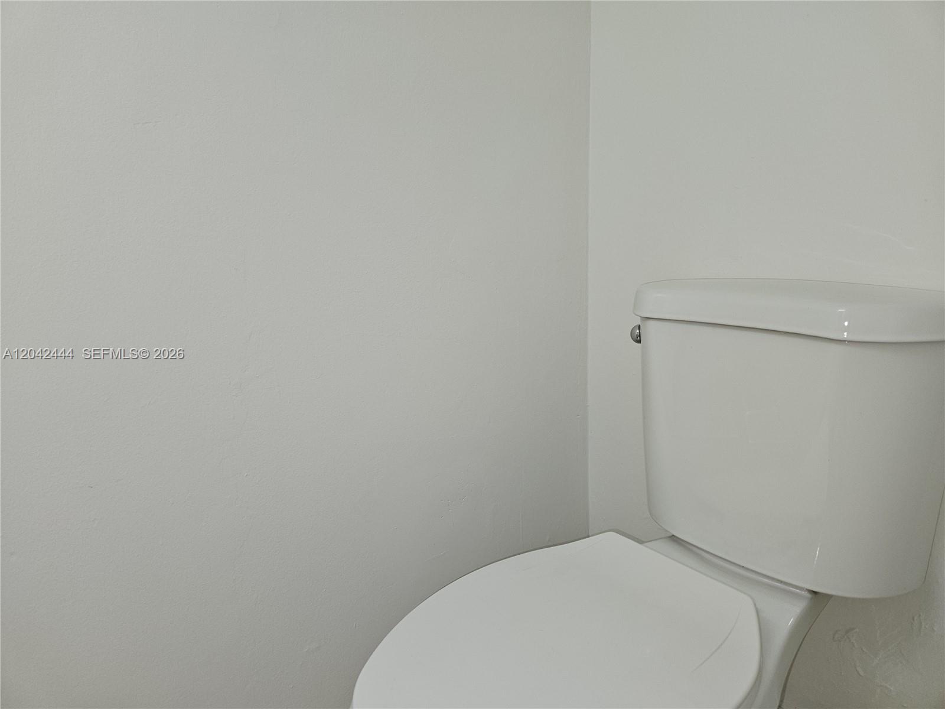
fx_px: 628
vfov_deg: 58.9
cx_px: 472
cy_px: 354
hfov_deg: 73.9
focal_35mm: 23
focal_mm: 5.4
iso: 25
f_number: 1.8
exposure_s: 1/60
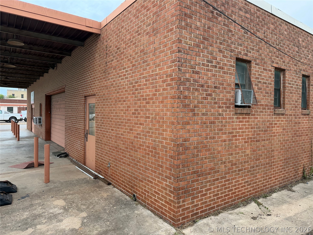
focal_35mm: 24
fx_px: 217
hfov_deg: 71.6
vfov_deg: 56.8
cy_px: 118
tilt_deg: -1.1
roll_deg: -0.6
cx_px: 156
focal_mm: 6.76
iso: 160
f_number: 1.78
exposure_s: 1/121
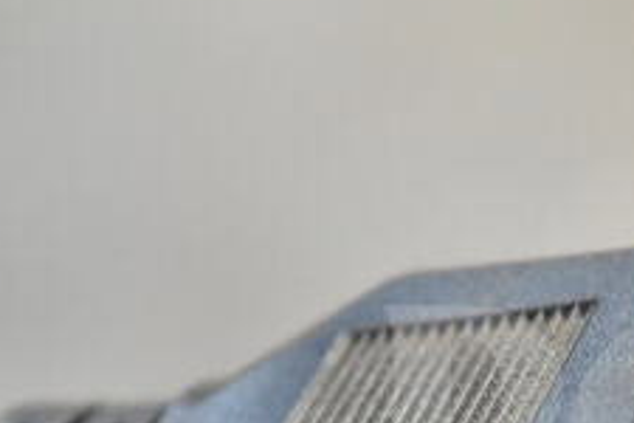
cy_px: 529
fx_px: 3933
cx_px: 634
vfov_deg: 6.1
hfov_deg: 9.2
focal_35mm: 223
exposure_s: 1/100
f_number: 5.6
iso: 10000
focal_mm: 55
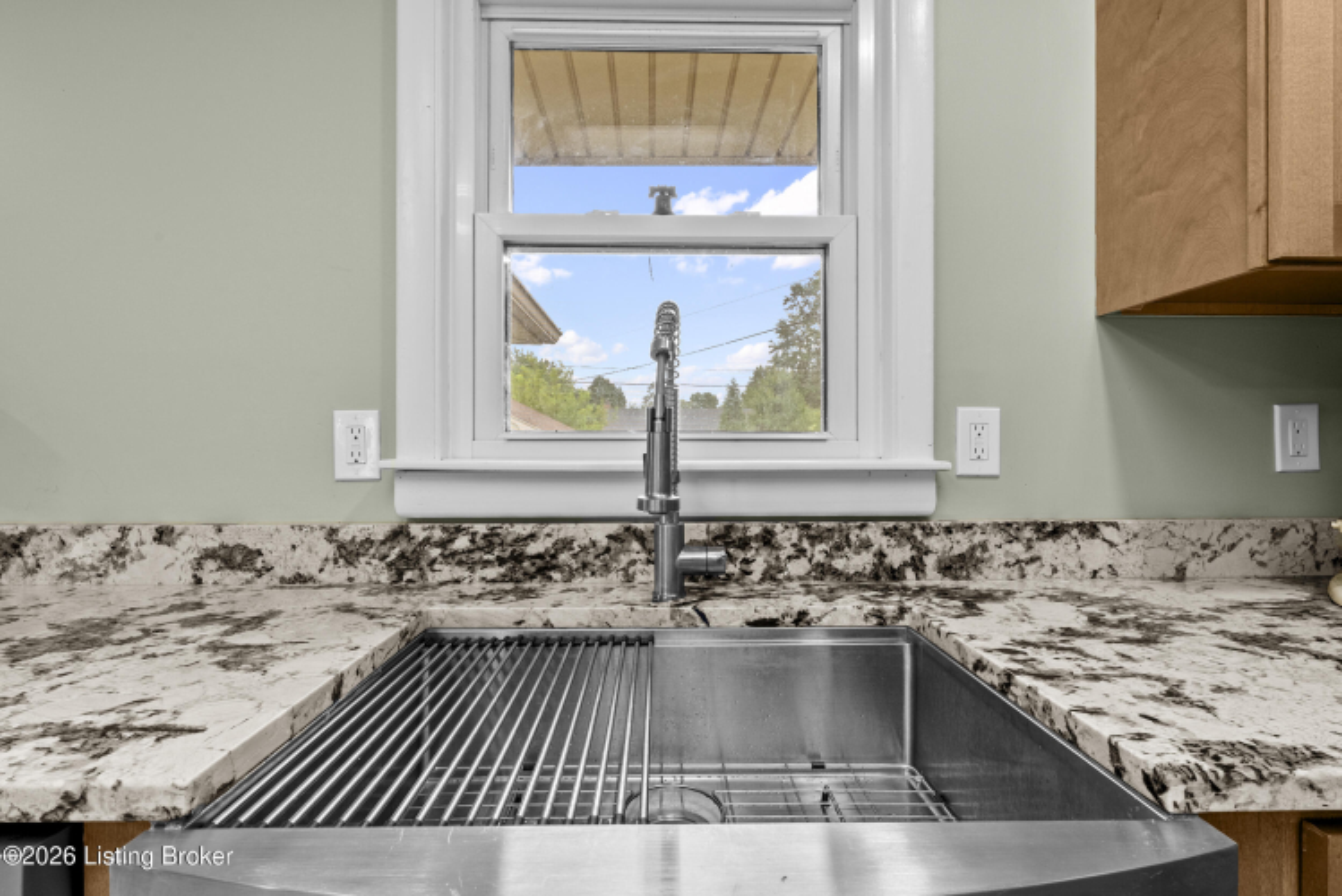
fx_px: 597
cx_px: 671
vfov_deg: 73.8
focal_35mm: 16
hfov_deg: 96.7
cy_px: 448
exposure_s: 1/5
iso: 400
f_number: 11
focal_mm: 16
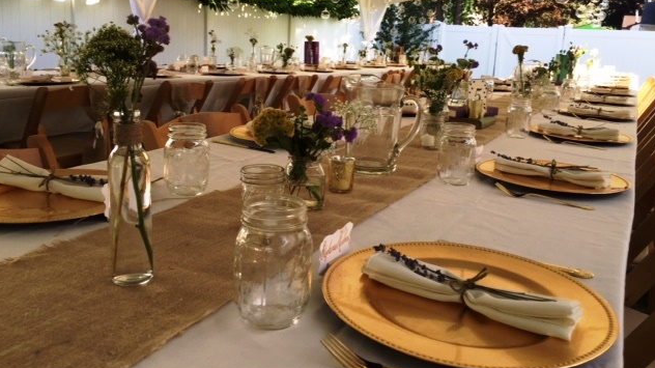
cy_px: 140
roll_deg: -4.1
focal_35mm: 32
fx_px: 556
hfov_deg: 61.0
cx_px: 328
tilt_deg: -9.7
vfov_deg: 36.4
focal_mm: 4.15
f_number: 2.2
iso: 32
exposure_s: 1/215
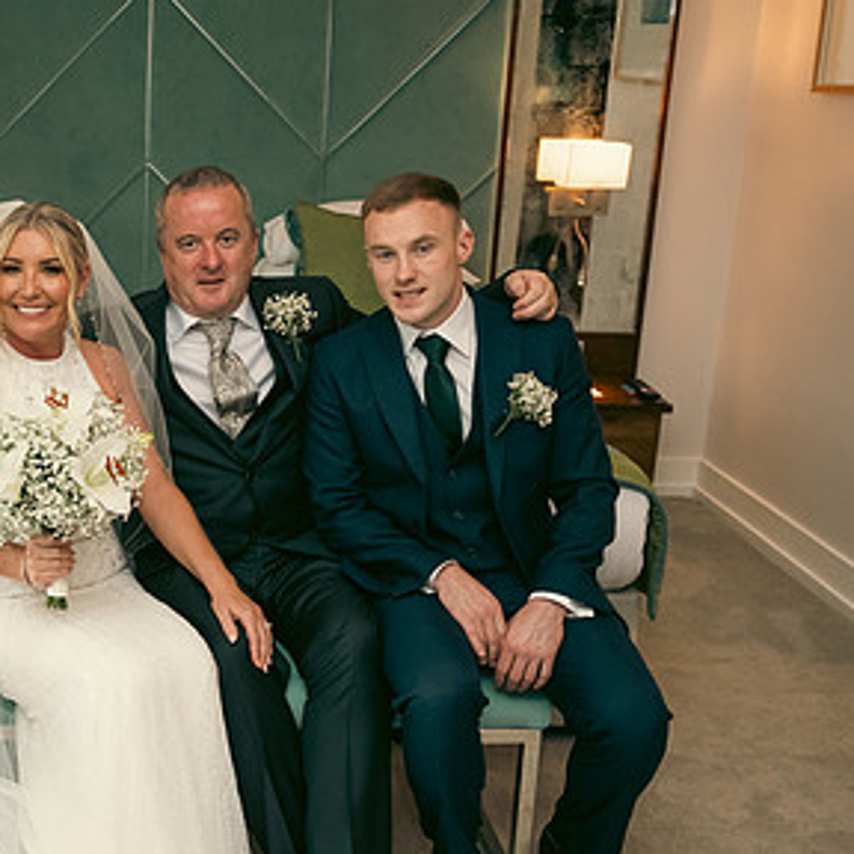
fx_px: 1340
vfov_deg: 35.3
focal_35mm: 48
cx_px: 62
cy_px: 488
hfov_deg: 33.2
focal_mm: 28
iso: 800
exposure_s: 1/160
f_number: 3.5
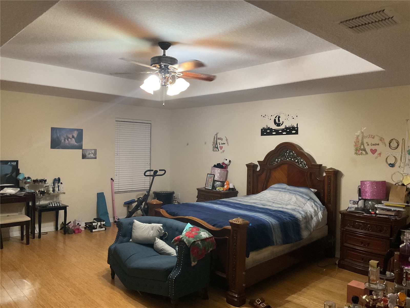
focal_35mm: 29
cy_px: 154
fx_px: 343
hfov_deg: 61.7
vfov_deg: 48.2
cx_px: 205
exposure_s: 1/40
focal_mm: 3
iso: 320
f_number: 1.8
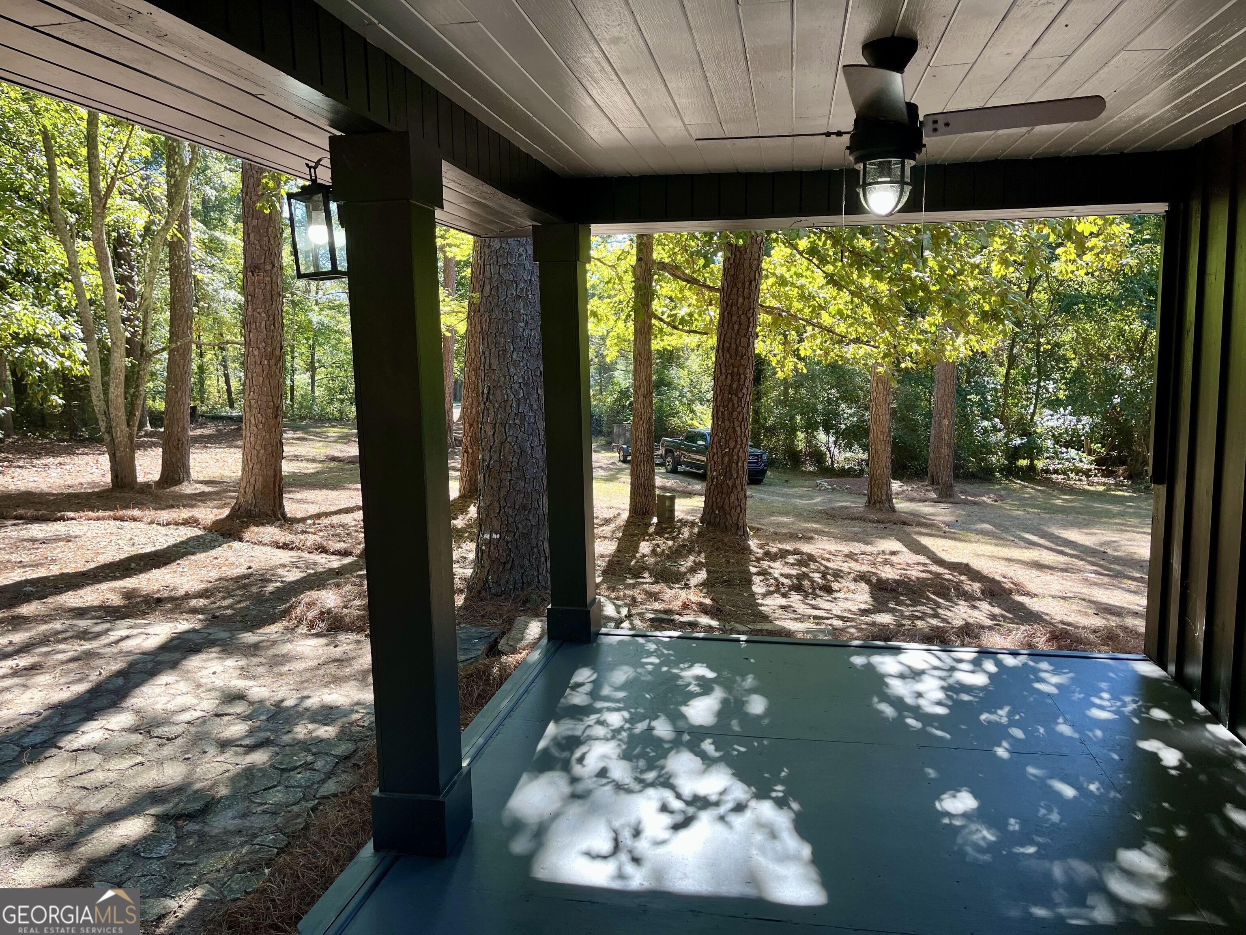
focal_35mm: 26
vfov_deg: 53.1
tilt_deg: -7.4
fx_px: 936
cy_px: 468
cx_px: 623
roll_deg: -0.1
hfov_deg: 67.3
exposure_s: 1/200
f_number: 1.6
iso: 40
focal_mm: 5.1
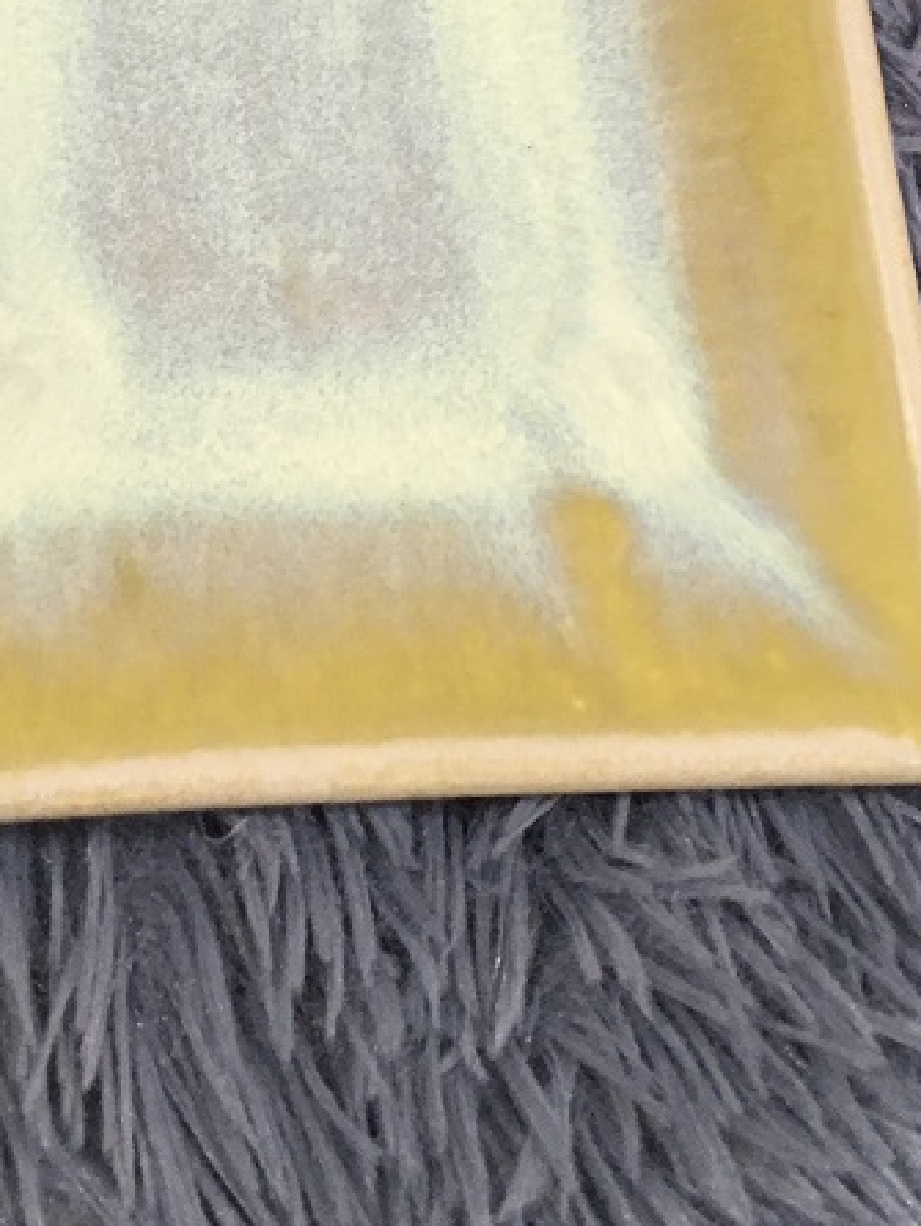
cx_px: 258
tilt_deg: -66.7
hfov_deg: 18.8
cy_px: -151
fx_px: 2764
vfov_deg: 23.4
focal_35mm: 78
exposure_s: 1/33
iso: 100
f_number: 2.2
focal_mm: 4.15
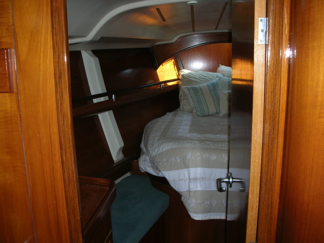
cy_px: 122
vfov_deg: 40.7
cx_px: 162
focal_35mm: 35
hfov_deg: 52.6
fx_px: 328
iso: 53
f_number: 3
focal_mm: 5.8
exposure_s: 1/60.1
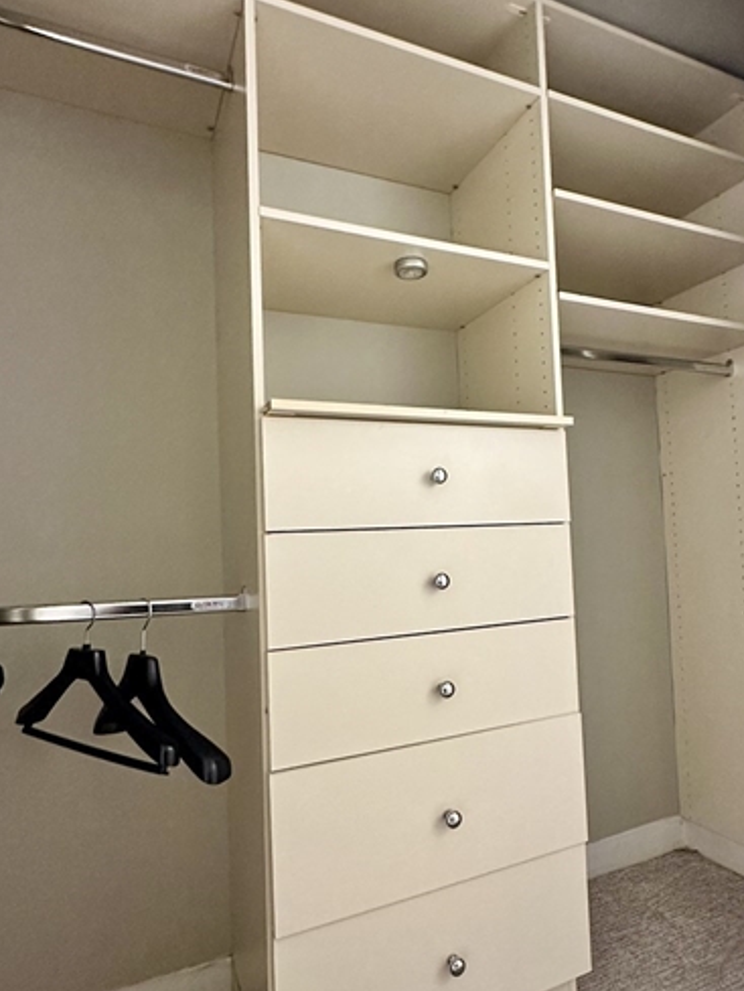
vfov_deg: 76.3
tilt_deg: +2.6
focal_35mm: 22
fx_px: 630
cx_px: 422
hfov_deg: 60.9
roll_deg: +2.6
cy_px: 515
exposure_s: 1/60
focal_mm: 2.22
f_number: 2.2
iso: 640
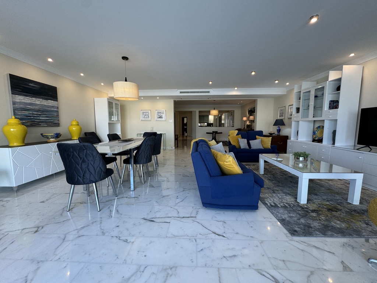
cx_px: 188
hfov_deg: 102.1
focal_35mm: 14
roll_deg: -0.4
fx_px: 152
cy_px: 142
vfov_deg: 85.7
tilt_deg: -5.5
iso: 80
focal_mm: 2.22
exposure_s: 1/100
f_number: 2.2
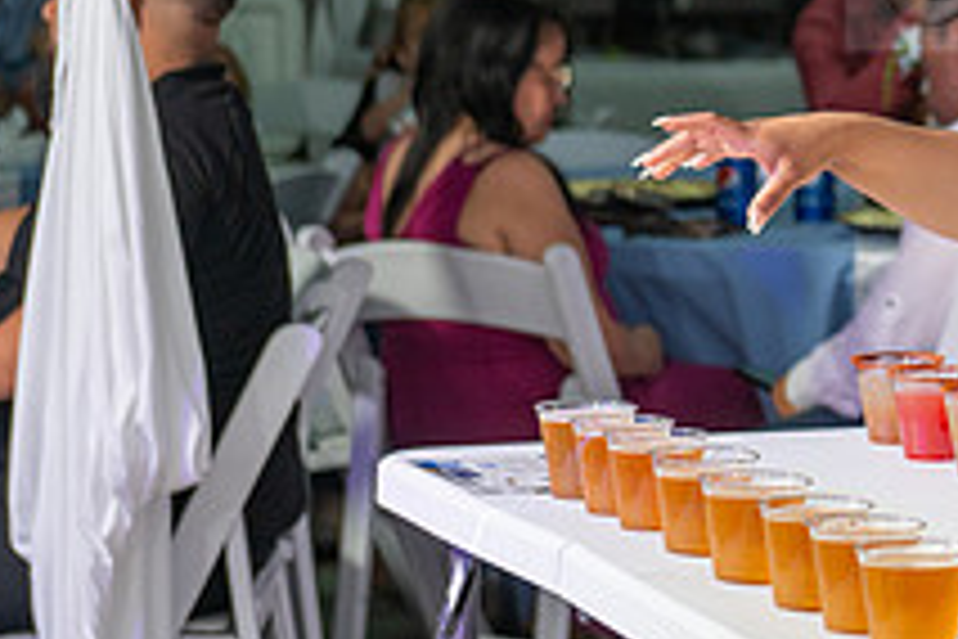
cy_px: -56
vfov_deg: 8.1
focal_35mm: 169
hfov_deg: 11.8
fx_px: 4497
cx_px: 1237
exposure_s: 1/125
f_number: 3.5
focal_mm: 62
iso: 250
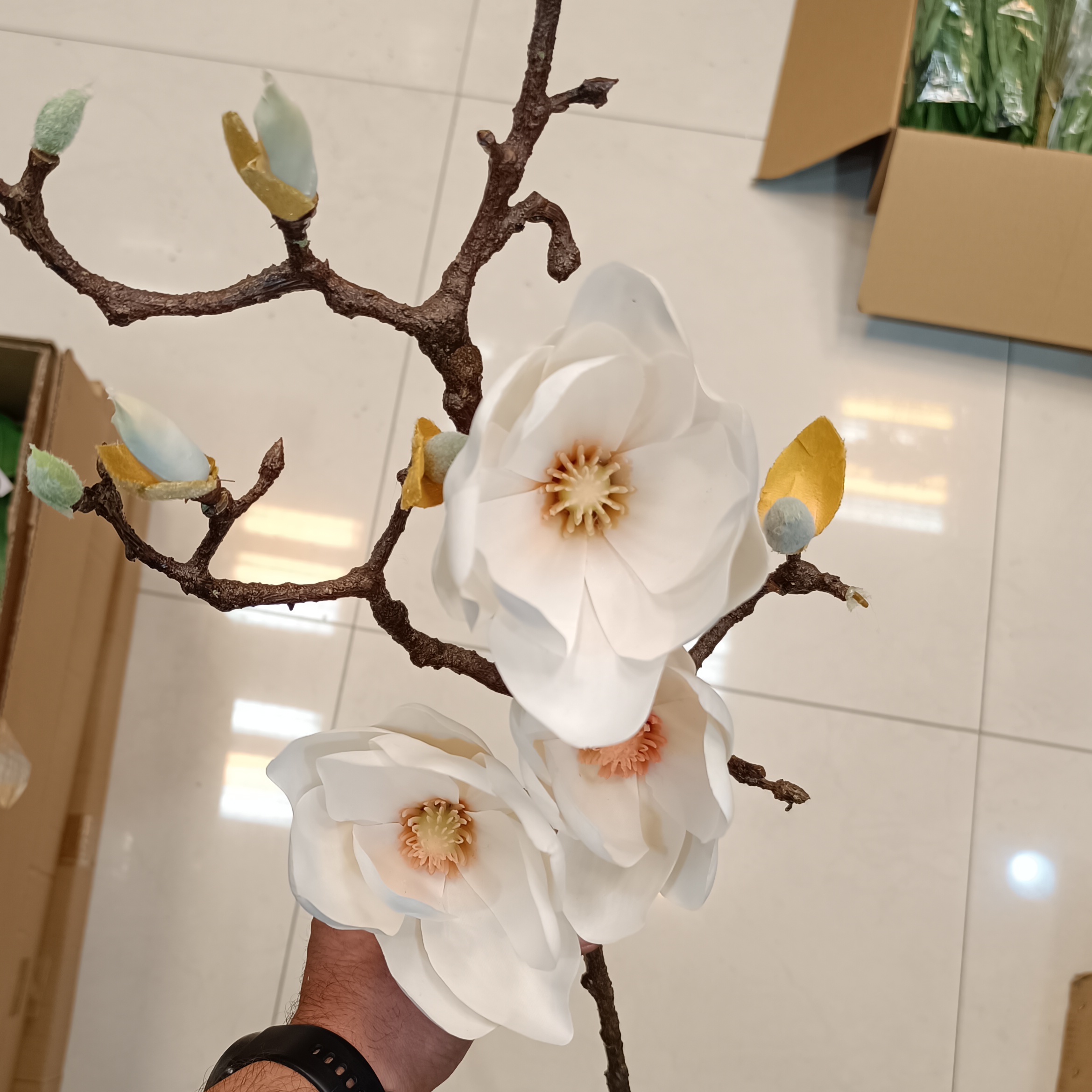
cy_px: 651
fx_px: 1321
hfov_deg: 44.7
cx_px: 442
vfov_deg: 44.7
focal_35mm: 37
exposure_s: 1/100
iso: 374
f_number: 1.65
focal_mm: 6.14
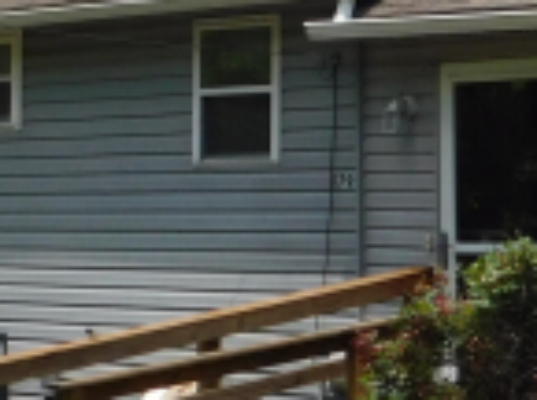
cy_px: -30
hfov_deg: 11.9
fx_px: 2569
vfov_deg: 8.8
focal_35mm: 166
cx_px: 287
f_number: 3.5
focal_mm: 6.3
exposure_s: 1/500
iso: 125
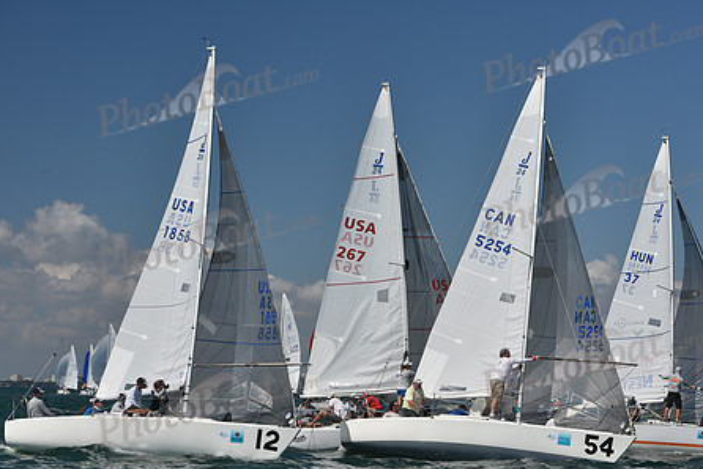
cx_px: 402
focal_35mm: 91
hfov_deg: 22.3
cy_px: 301
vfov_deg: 15.0
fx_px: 1778
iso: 250
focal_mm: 70
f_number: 6.3
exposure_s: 1/1250
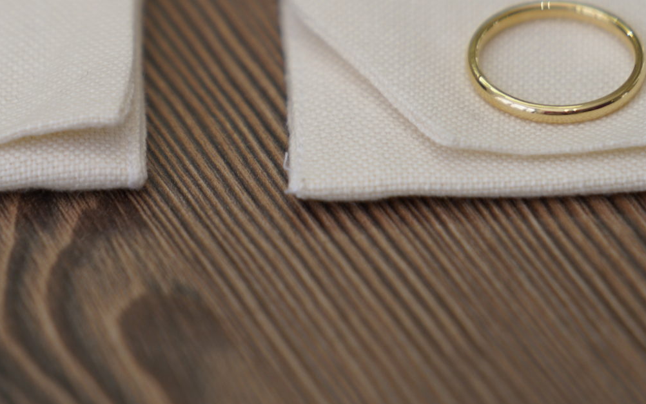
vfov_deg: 2.5
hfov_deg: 4.0
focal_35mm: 521
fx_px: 9171
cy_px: -48
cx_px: 221
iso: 250
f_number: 2.8
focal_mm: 200
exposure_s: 1/200
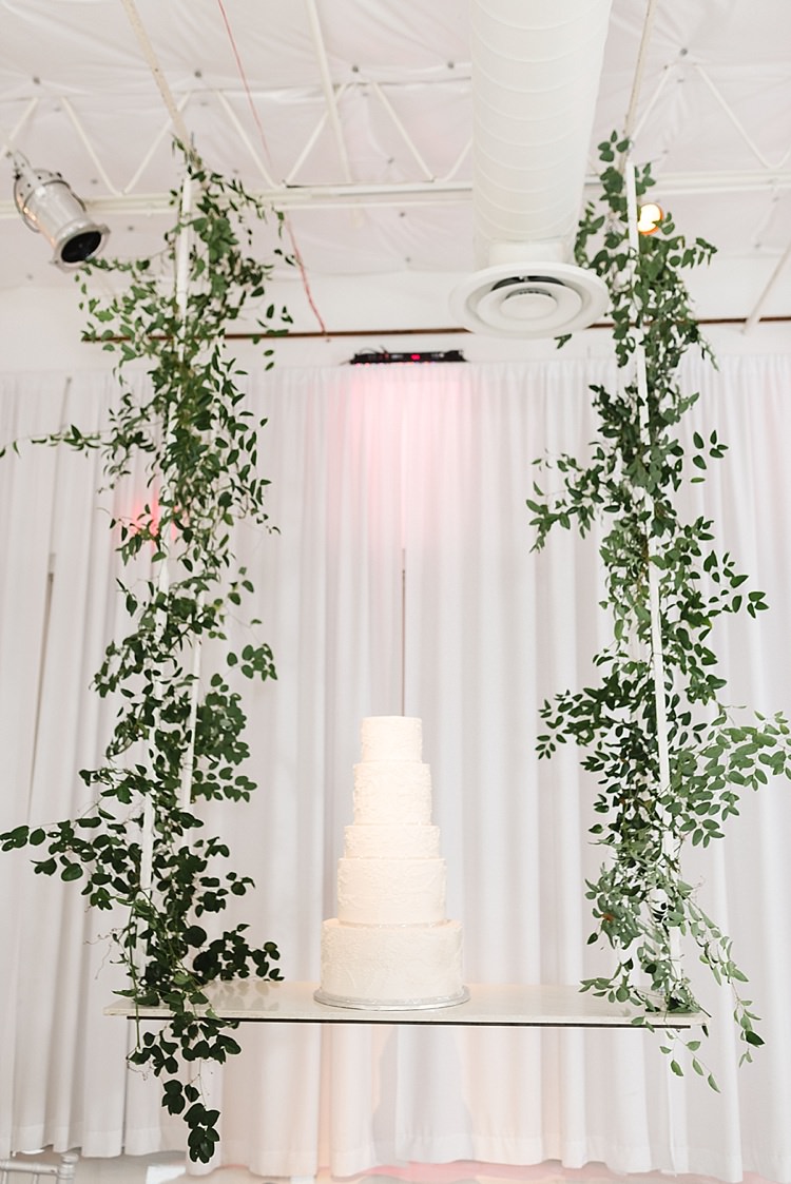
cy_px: 592
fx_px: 1152
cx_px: 396
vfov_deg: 54.4
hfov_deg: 37.9
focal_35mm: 35
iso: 250
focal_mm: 35
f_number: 2.2
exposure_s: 1/125
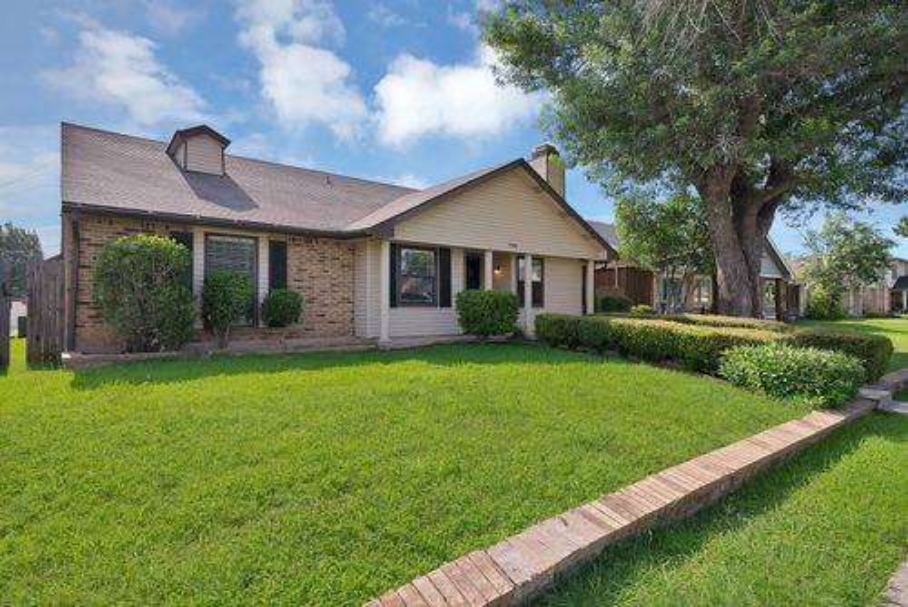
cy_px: 304
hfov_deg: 86.9
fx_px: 479
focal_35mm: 19
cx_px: 454
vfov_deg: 64.6
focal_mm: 19
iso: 640
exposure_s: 1/500
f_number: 9
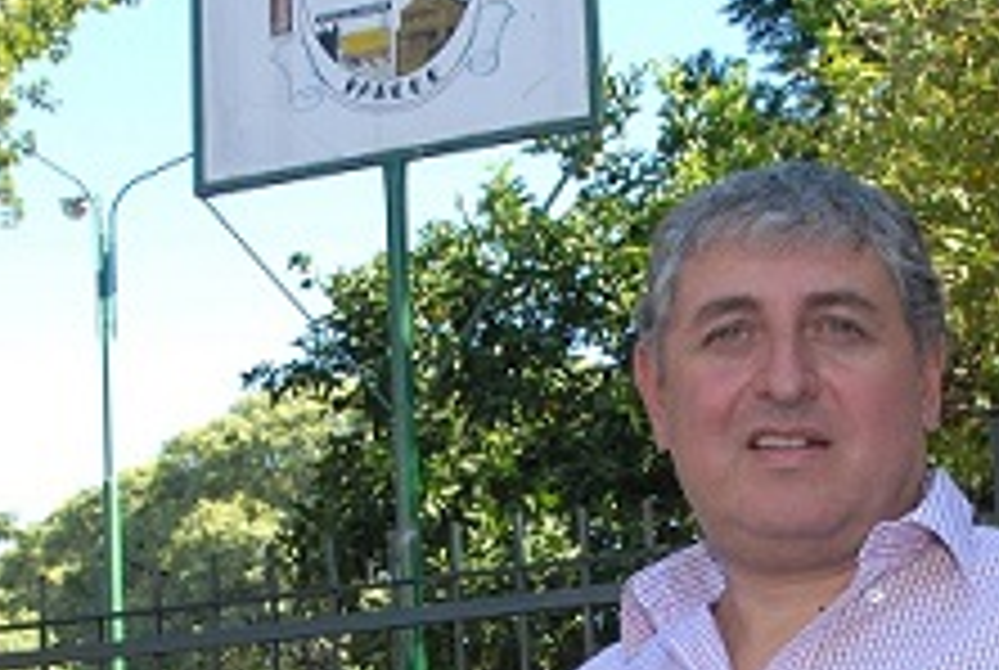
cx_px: 522
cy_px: 695
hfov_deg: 22.8
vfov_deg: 15.1
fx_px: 2475
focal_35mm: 89
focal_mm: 22
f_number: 8
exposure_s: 1/125
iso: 400
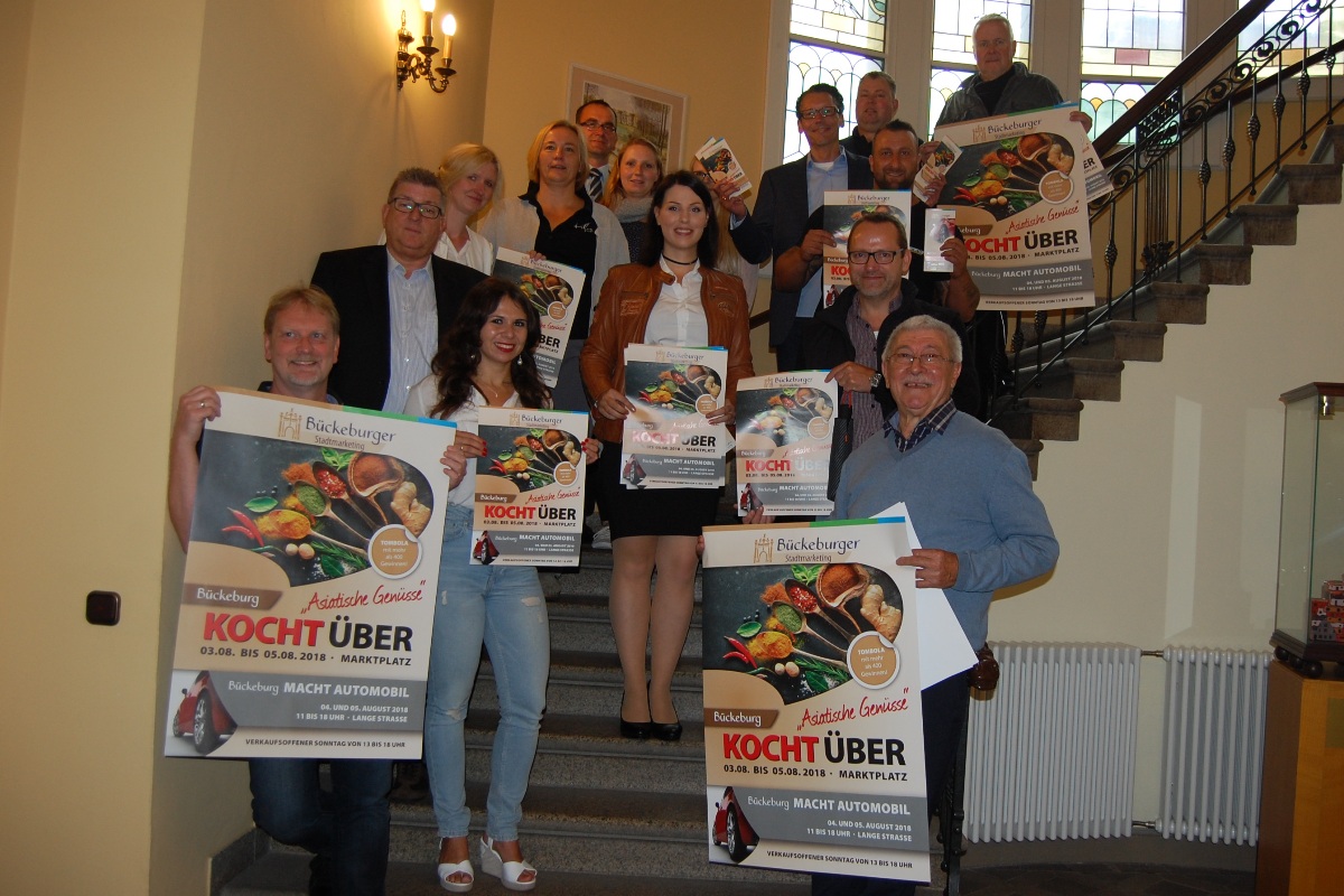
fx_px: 1008
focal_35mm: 27
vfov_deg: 47.9
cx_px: 672
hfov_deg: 67.4
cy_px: 448
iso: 400
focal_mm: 18
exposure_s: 1/60
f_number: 3.5
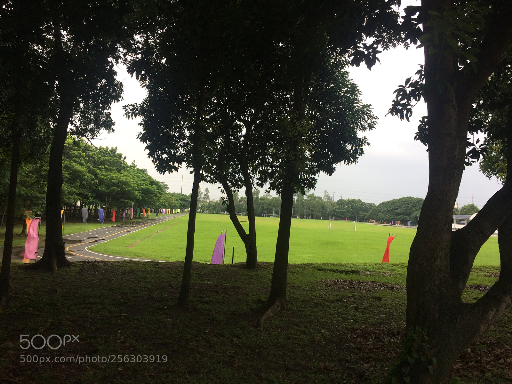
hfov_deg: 61.7
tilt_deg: +3.0
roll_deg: -2.9
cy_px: 192
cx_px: 256
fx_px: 429
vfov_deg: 48.2
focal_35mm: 29
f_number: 2.2
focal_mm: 4.15
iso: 32
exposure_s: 1/321
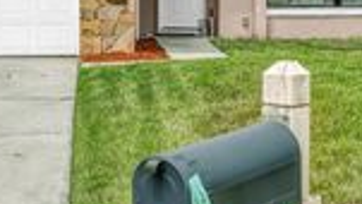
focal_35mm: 113
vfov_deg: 10.5
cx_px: 180
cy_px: -52
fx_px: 1082
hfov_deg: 19.0
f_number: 5.6
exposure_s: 1/2500
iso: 200
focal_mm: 32.5
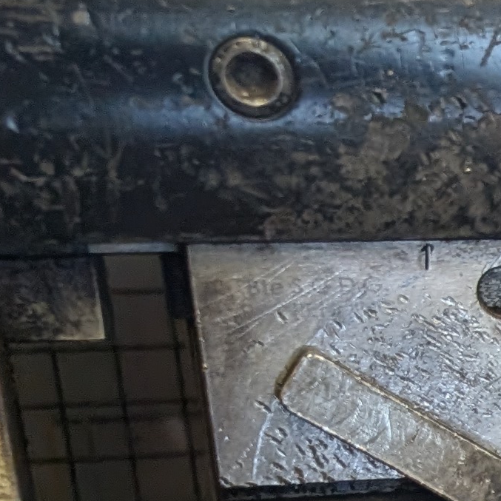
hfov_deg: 10.8
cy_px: 850
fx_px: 2096
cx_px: 1328
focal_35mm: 128
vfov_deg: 12.6
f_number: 1.68
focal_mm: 6.9
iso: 19
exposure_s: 1/84.2
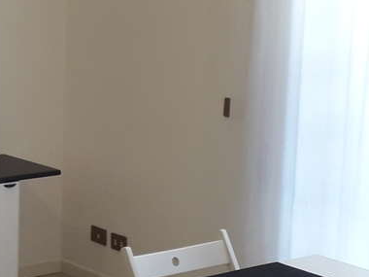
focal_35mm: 91
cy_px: 108
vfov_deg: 16.2
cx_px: -61
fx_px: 970
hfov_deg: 20.3
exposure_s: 1/50
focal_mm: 3.6
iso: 80
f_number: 1.9
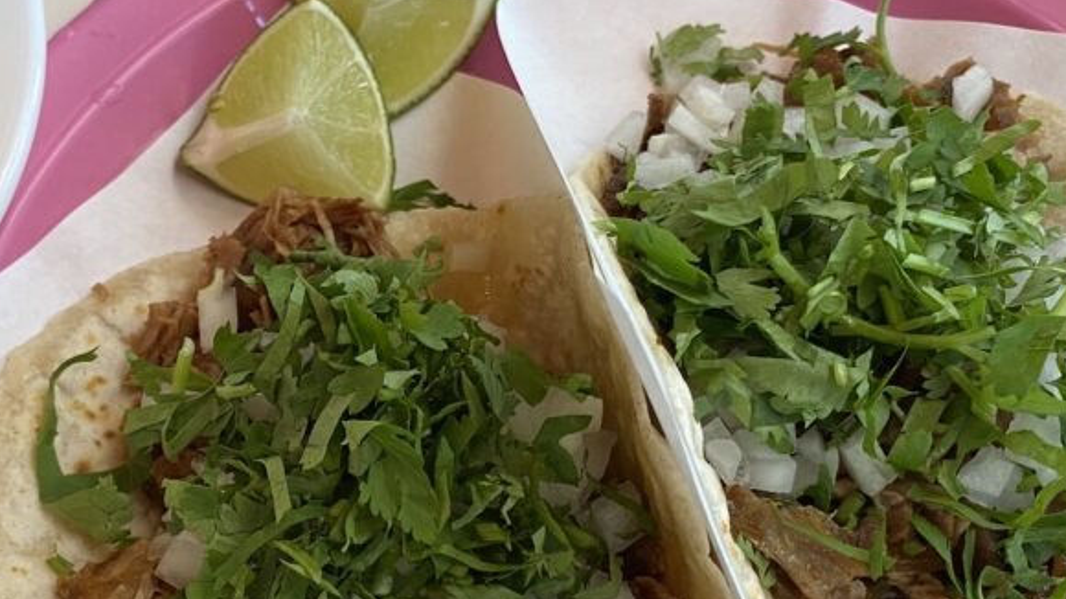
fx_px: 1413
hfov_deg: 40.4
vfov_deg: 23.7
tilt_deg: -64.7
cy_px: 432
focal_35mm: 50
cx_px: 294
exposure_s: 1/50
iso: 100
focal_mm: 4.25
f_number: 1.8
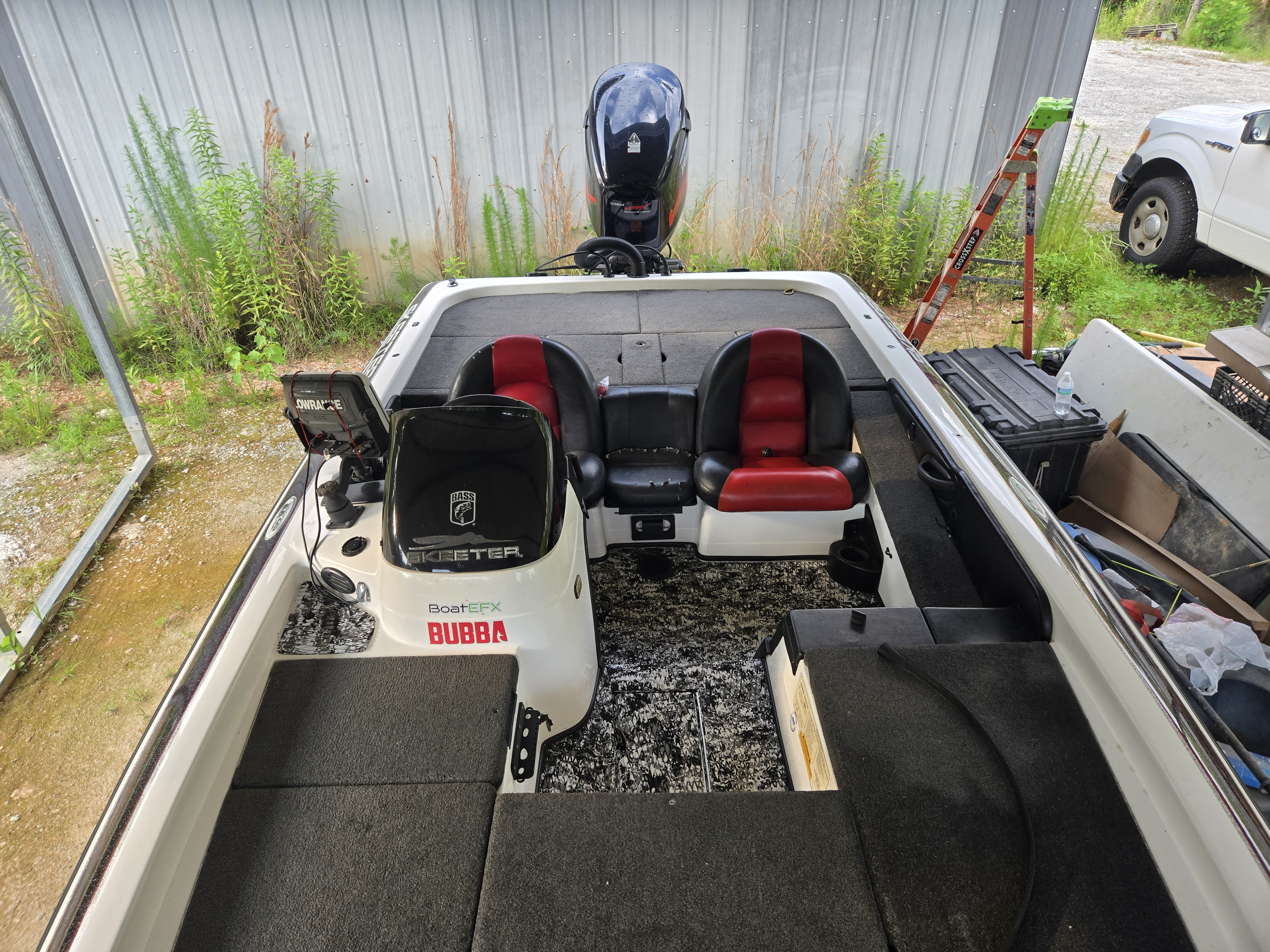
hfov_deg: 73.9
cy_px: 476
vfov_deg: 58.9
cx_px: 635
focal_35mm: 23
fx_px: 844
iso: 64
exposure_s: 1/180
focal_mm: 5.4
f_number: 1.8
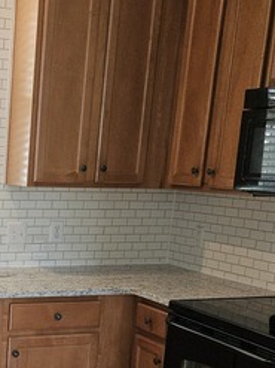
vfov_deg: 30.3
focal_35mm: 62
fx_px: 657
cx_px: -67
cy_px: 305
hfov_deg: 21.7
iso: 80
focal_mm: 5.4
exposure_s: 1/60
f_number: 1.8
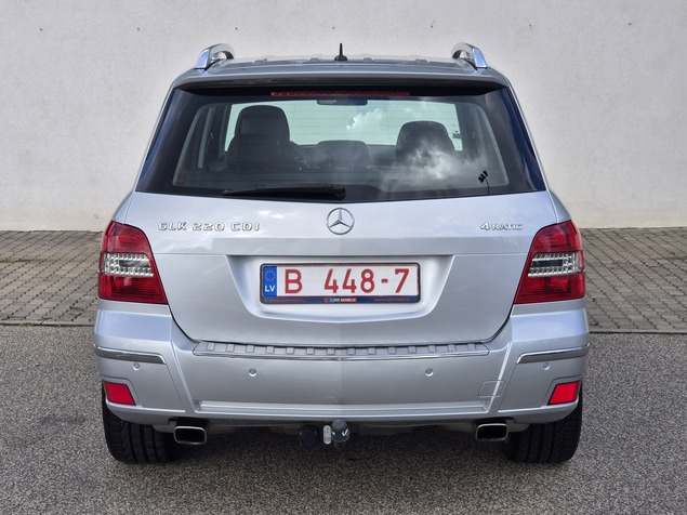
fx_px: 1369
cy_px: 258
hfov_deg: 28.2
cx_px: 344
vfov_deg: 21.3
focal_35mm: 69
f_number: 2.4
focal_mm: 7
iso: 50
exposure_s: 1/378
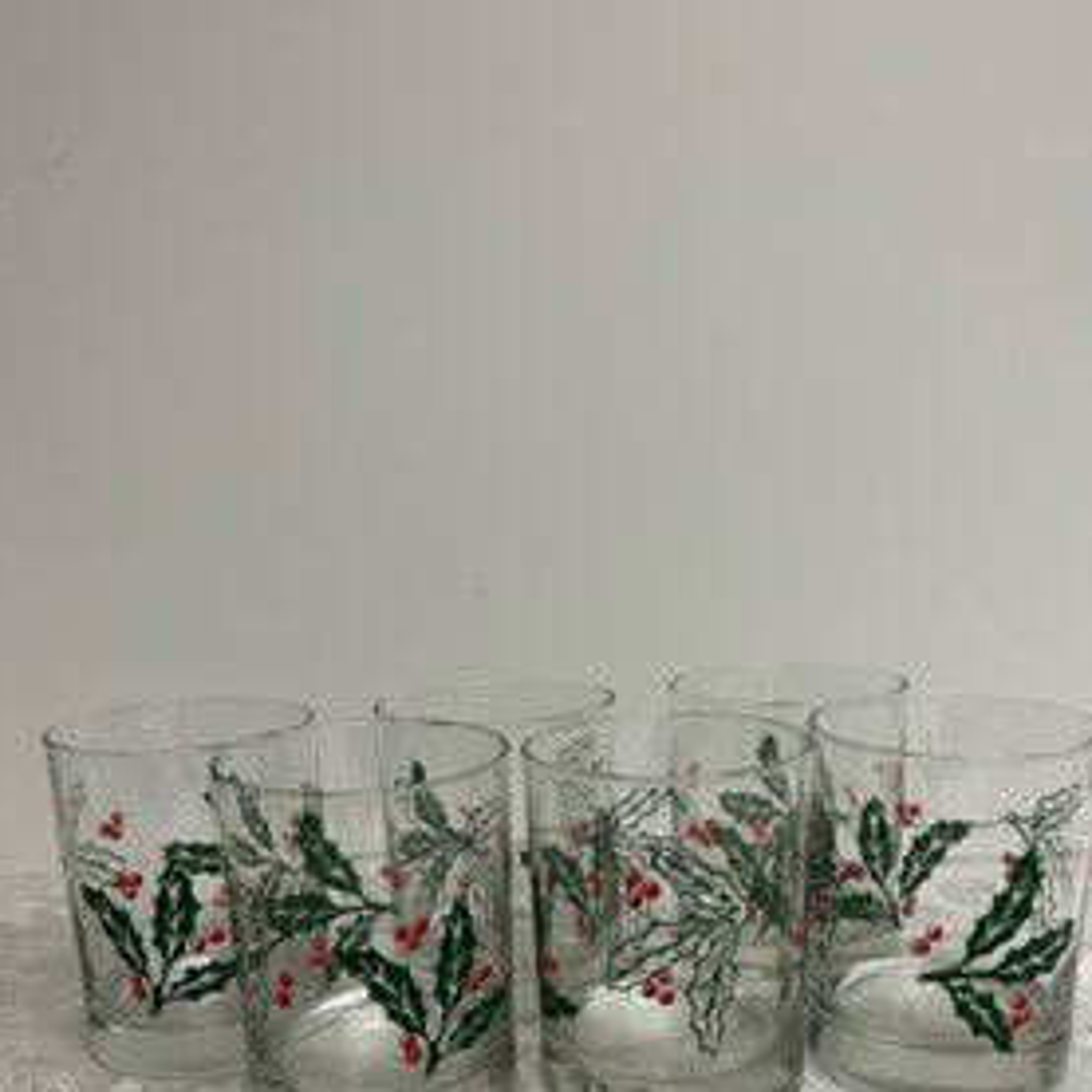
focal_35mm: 34
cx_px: 589
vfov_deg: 47.2
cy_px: 775
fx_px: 1213
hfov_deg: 48.4
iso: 125
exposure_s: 1/120
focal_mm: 5.7
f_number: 1.5
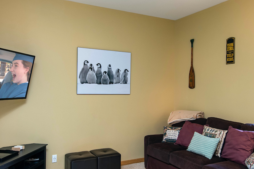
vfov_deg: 43.5
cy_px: 98
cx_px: 132
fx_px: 212
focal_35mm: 30
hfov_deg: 61.9
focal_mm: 14
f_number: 7.1
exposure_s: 1/8
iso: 250
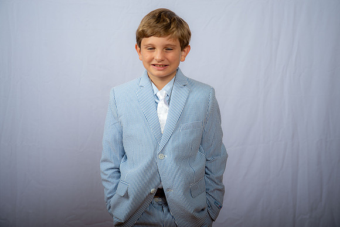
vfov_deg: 20.9
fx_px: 614
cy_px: 114
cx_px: 170
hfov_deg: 31.0
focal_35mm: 65
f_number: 6.3
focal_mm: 65
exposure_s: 1/200
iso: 250
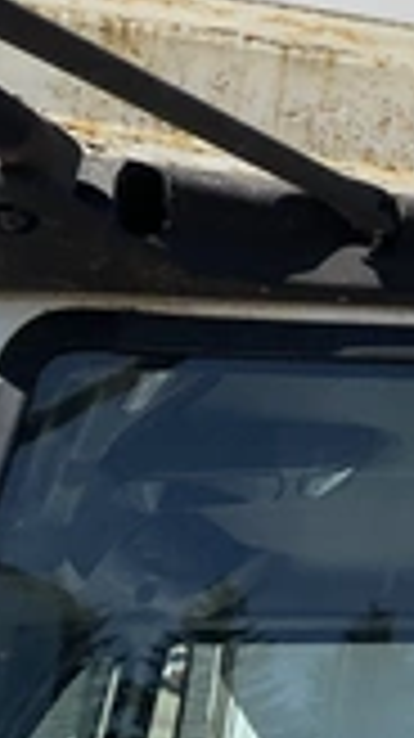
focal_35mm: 77
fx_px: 1506
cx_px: 846
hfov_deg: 13.3
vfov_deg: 26.7
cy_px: 94
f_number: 1.8
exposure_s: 1/2427
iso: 25
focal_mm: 3
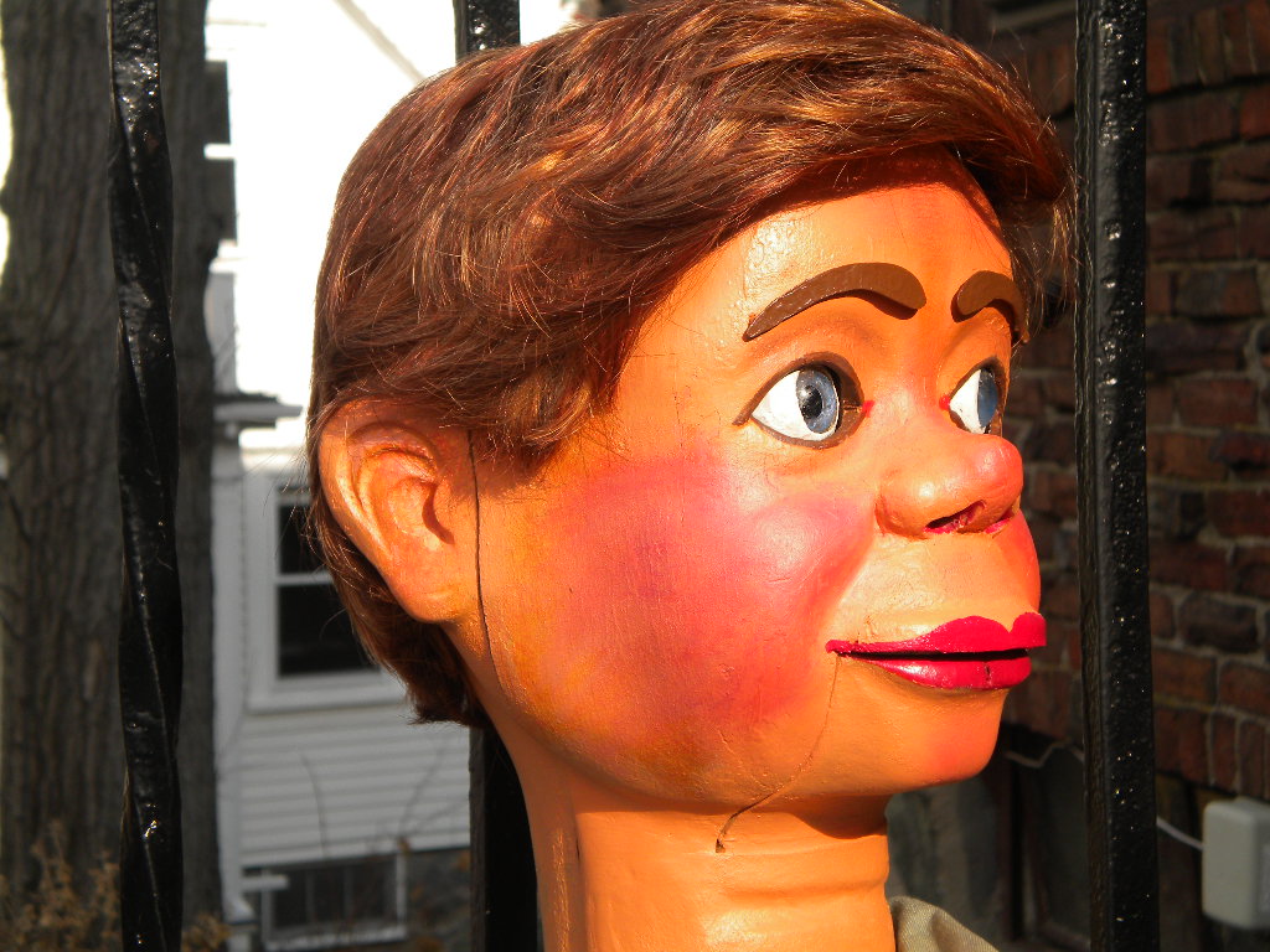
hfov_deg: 24.7
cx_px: 635
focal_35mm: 79
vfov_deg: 18.7
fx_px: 2898
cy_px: 476
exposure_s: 1/256
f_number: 5.1
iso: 80
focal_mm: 14.3
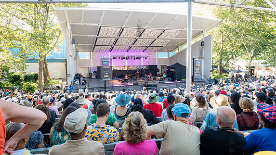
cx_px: 139
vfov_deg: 44.3
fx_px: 190
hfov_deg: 71.9
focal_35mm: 26
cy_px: 74
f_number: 4
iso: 3200
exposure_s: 1/400
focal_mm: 24
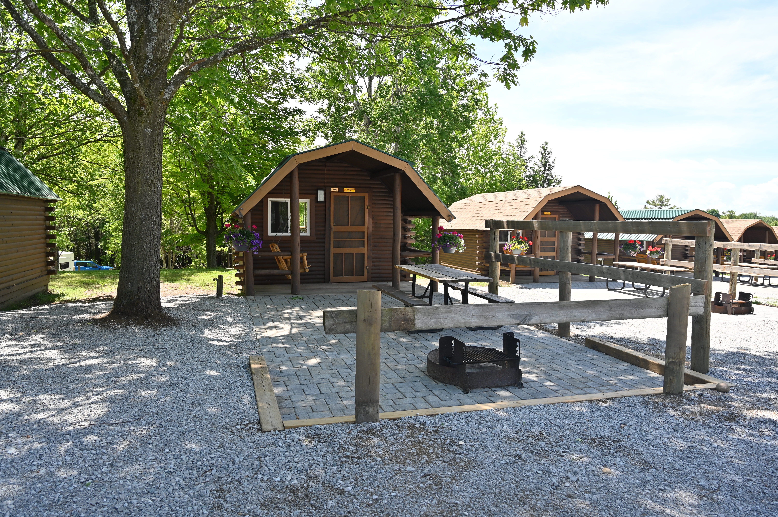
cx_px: 389
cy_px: 258
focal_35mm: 25
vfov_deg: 51.2
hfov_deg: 71.5
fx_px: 540
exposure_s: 1/250
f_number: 5.6
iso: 140
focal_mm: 25
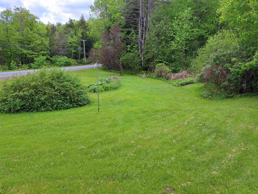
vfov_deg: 56.8
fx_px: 179
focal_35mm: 24
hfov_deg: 71.6
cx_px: 129
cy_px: 97
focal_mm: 5.23
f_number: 1.8
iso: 50
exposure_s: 1/336
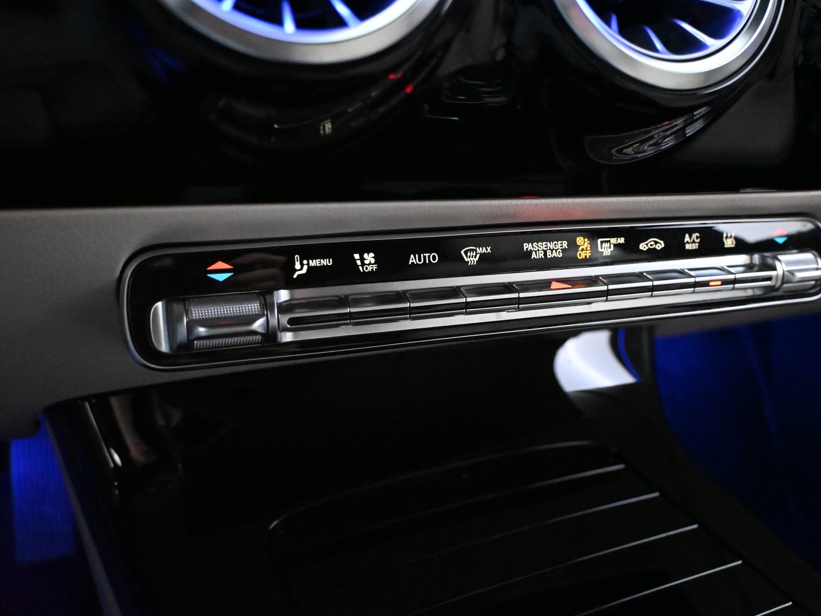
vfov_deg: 42.9
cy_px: 305
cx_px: 464
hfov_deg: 55.2
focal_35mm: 33
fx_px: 783
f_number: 3.8
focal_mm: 20
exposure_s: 1/60
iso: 12800
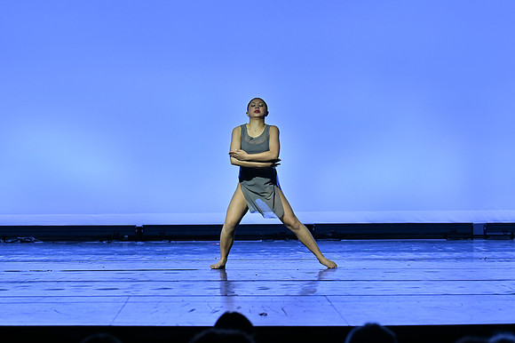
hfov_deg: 16.1
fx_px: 1816
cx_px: 258
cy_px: 172
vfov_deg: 10.8
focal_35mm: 127
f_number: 2.8
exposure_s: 1/500
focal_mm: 85
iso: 450
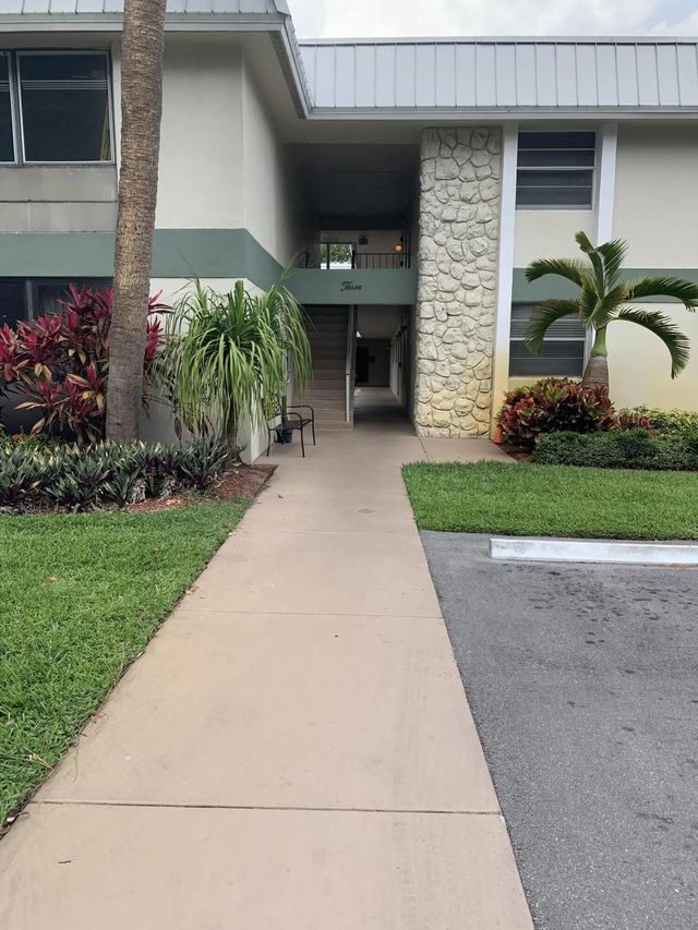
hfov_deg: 53.1
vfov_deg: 67.3
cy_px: 465
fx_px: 699
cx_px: 349
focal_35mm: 26
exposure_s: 1/759
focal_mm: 4.25
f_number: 1.8
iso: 25
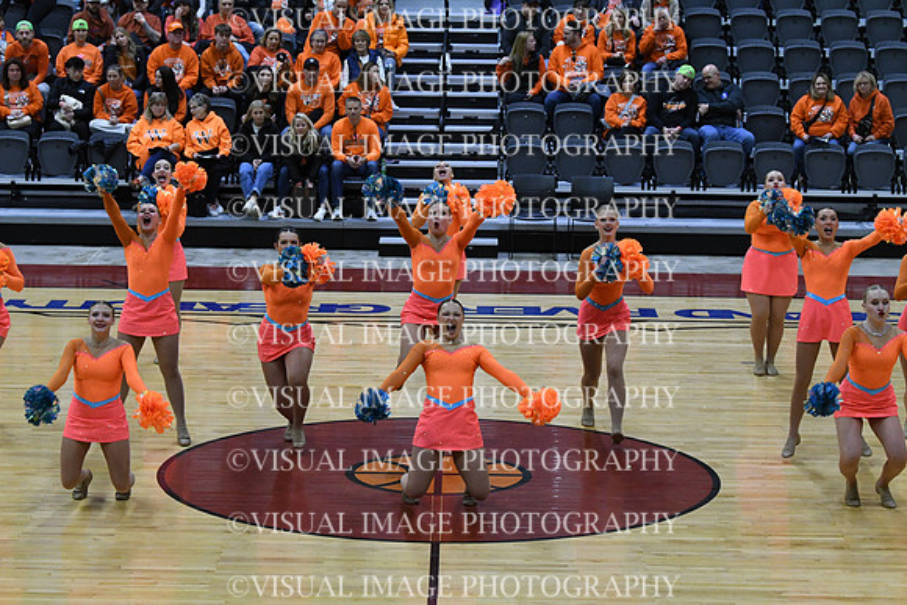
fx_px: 2646
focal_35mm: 105
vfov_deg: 13.0
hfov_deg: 19.5
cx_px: 454
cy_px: 302
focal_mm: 70
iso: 4000
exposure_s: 1/500
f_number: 4
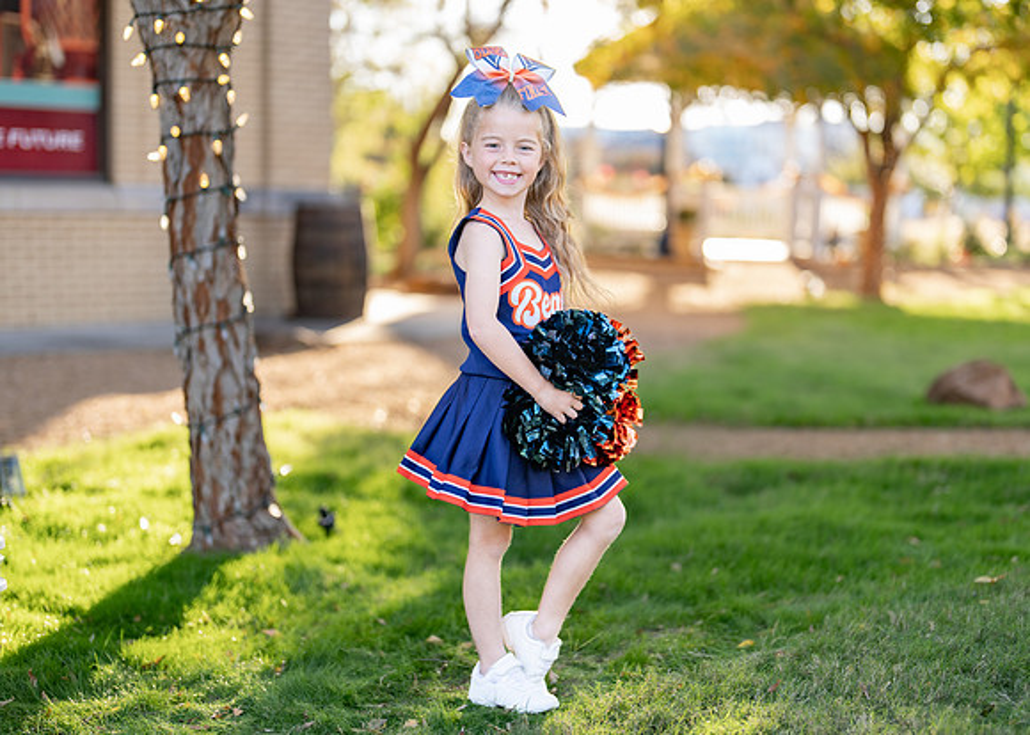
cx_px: 568
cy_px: 346
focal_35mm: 59
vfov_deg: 24.0
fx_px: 1731
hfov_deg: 33.1
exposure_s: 1/640
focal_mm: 50
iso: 100
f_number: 1.2
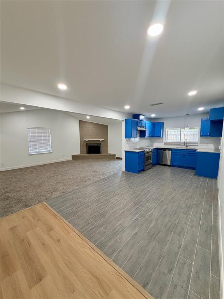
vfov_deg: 102.1
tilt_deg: -6.2
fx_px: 121
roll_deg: +0.7
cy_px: 150
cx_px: 112
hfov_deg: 85.7
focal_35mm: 14
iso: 200
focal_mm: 2.22
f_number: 2.2
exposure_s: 1/60
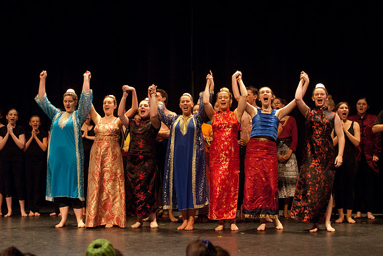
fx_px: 495
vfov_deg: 29.0
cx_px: 192
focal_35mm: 46
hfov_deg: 42.3
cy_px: 128
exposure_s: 1/125
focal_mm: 31
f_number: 2.8
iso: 1000
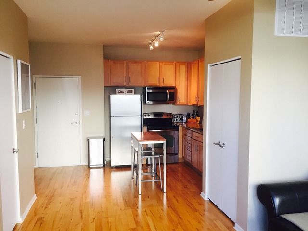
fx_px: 258
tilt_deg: -5.5
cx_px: 154
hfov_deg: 61.7
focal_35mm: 29
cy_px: 116
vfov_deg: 48.2
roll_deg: -0.2
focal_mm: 4.15
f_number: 2.2
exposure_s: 1/30
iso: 40
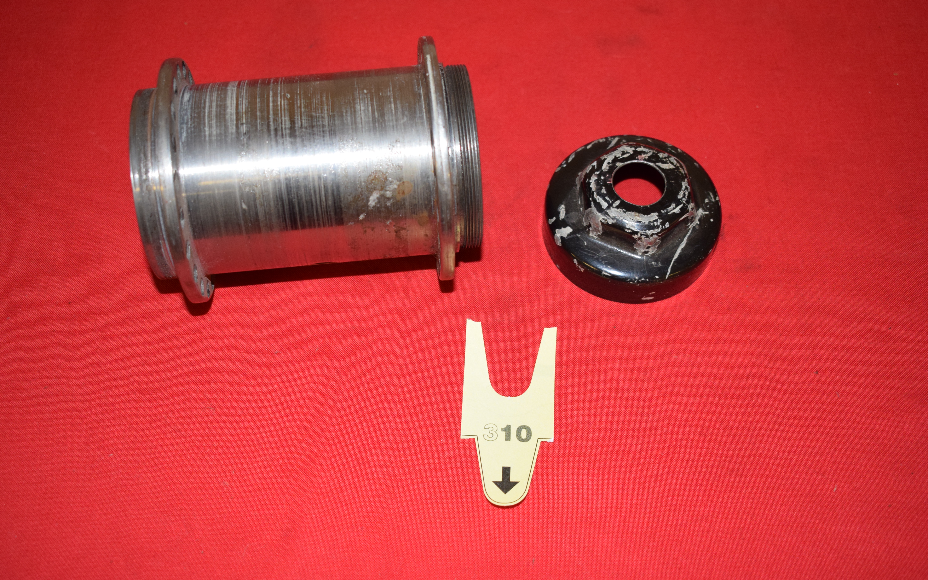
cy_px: 300
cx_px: 464
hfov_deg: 44.8
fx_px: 1126
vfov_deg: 28.9
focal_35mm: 45
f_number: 5
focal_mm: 29
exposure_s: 1/200
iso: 1250
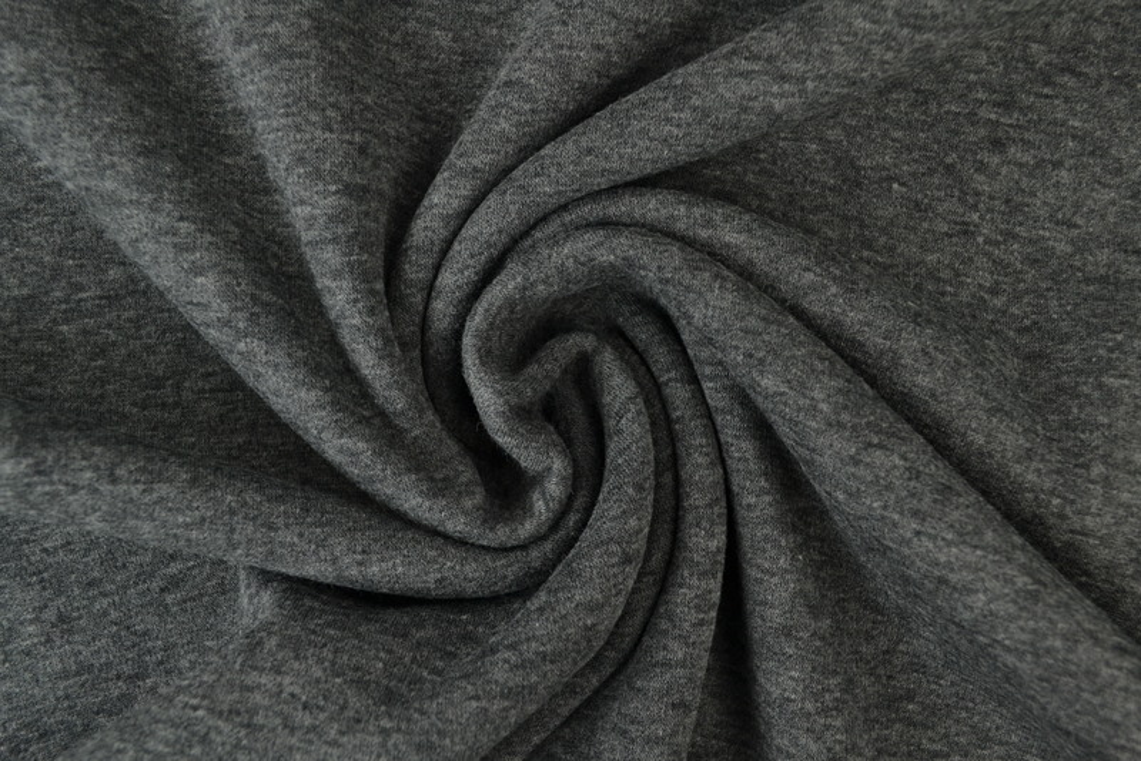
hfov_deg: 57.2
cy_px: 380
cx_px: 570
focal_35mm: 33
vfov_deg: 40.0
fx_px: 1046
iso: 100
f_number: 6.3
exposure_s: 1/25
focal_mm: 22
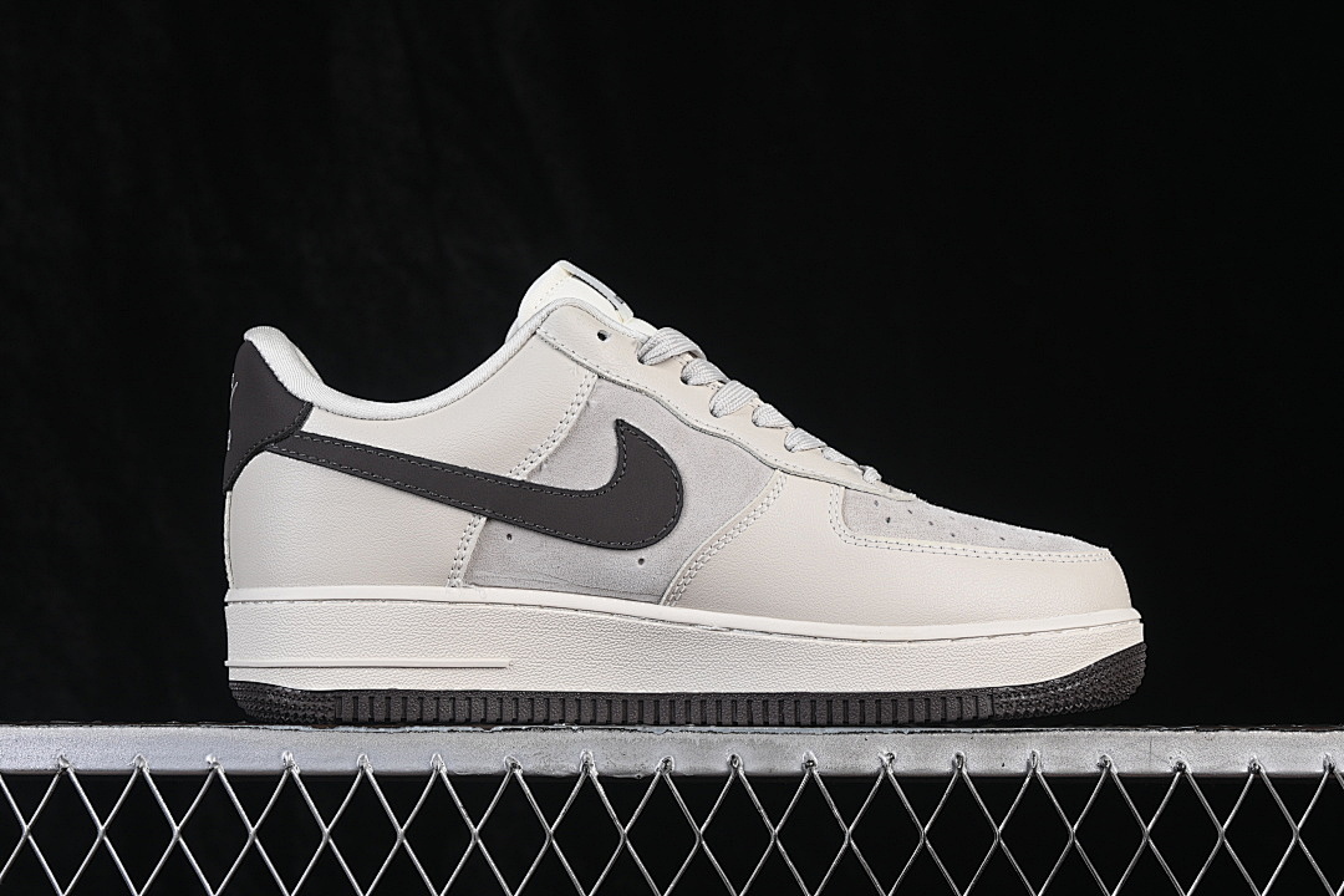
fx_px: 2800
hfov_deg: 27.0
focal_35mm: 75
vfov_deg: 18.2
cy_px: 448
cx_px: 672
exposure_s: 1/80
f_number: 8
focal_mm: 50
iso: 160
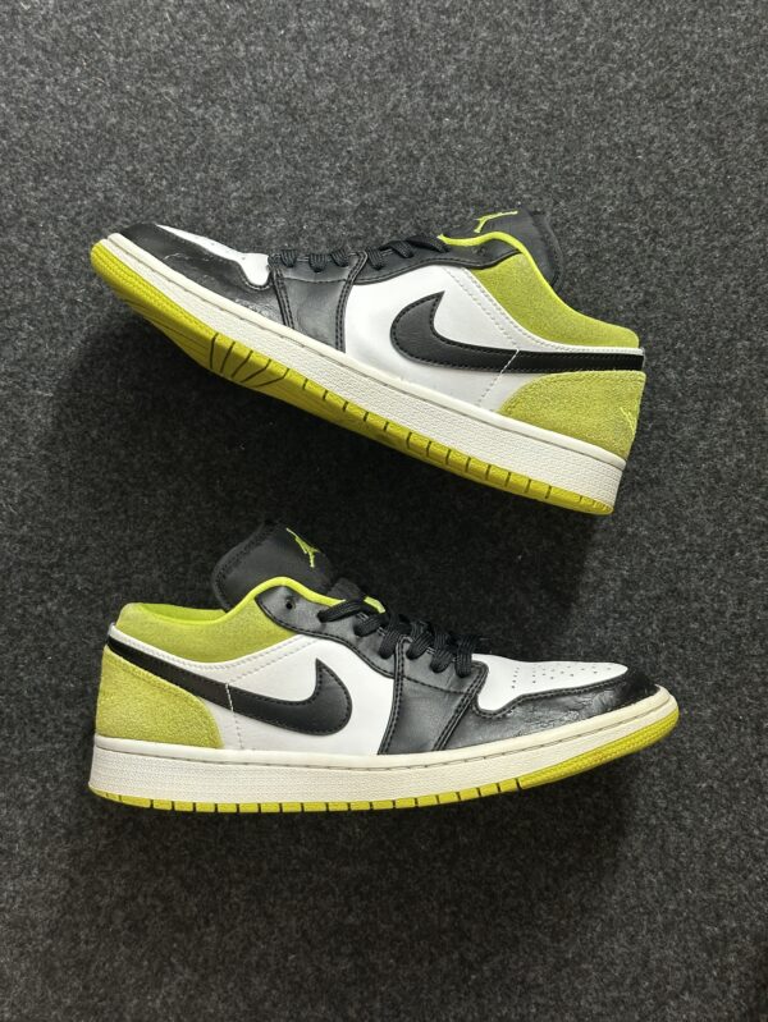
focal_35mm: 48
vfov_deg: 39.6
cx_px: 384
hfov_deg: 30.3
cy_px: 511
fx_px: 1419
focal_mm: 6.86
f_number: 1.78
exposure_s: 1/36
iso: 250
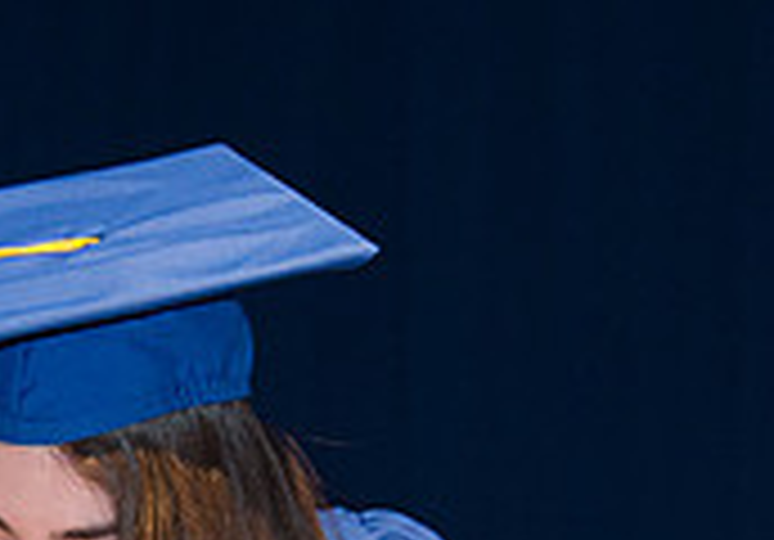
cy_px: 859
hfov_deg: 6.1
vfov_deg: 4.2
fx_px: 7263
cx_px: -79
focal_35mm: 333
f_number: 5
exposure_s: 1/80
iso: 2000
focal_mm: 85
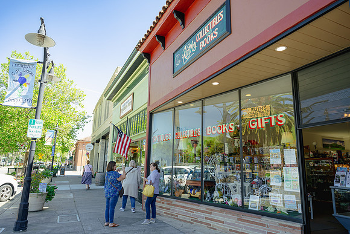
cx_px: 175
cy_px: 117
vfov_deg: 53.2
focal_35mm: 24
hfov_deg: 73.7
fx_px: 233
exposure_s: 1/200
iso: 100
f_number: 4.5
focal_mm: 24
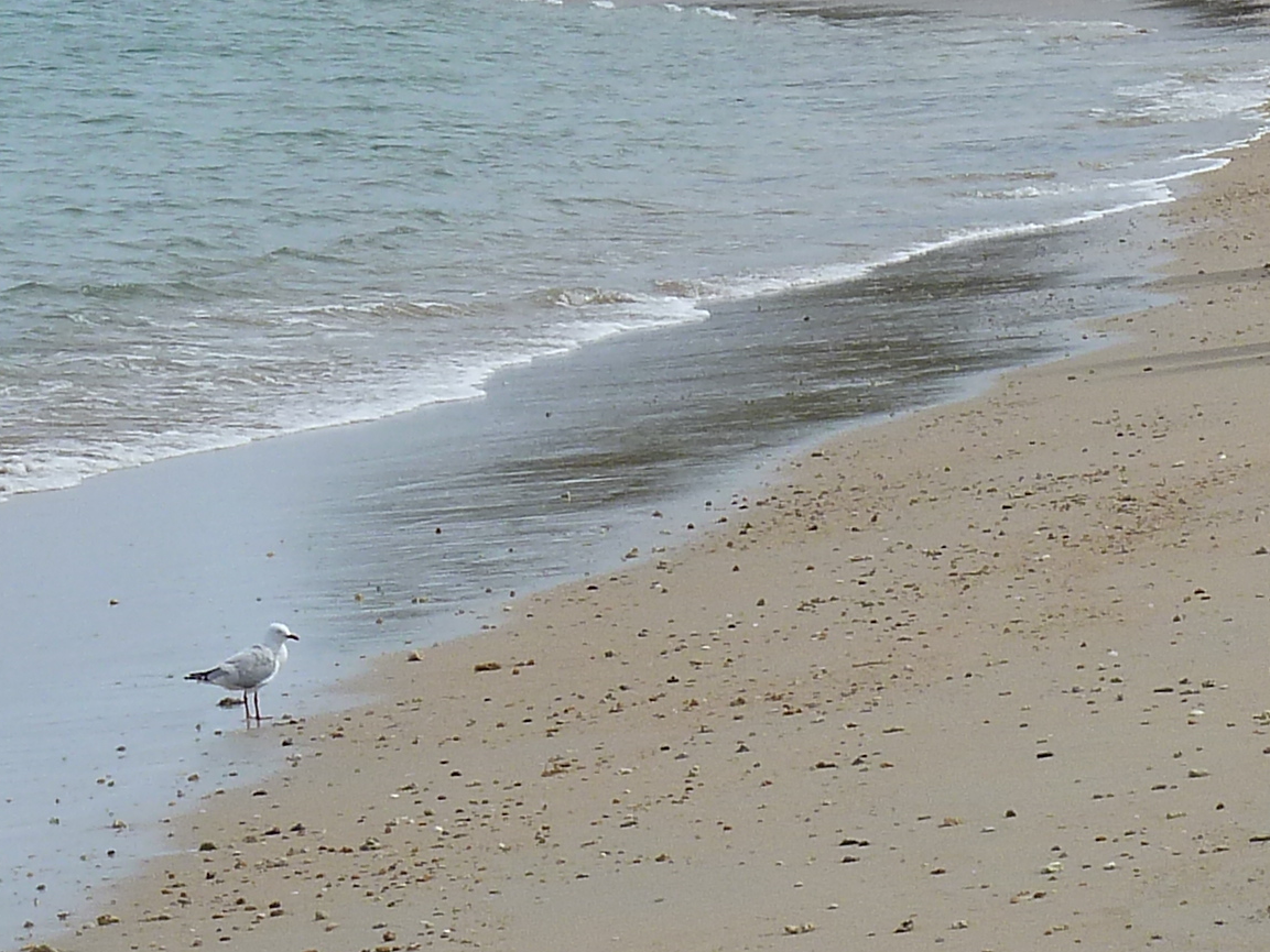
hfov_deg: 5.9
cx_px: 680
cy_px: 92
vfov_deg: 4.5
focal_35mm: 333
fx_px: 12218
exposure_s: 1/500
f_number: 5
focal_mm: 15.8
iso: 80
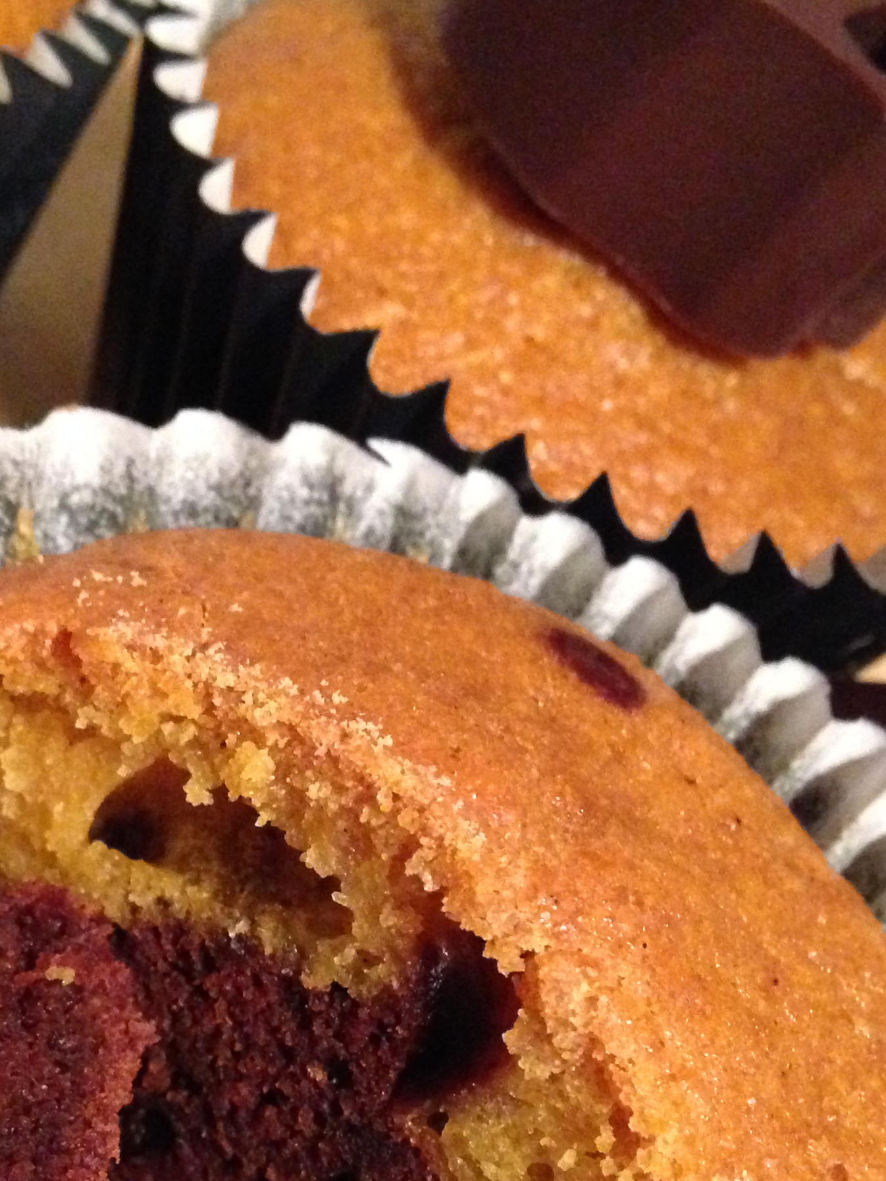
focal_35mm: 60
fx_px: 2048
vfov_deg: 31.5
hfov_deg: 24.1
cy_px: 915
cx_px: 205
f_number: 2.4
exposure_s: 1/15
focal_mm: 4.12
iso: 800
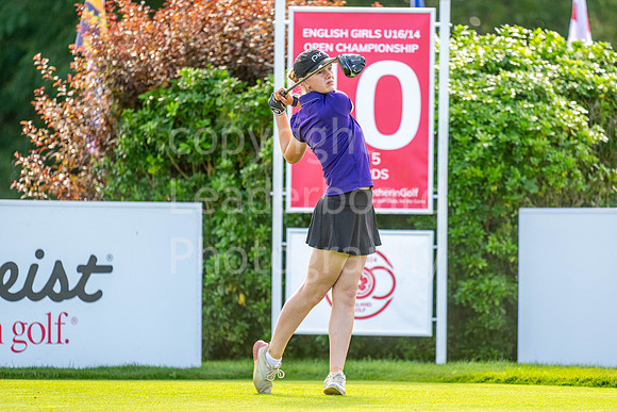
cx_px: 308
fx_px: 5143
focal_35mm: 300
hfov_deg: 6.9
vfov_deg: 4.6
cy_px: 206
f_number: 4
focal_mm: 300
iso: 400
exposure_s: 1/1000
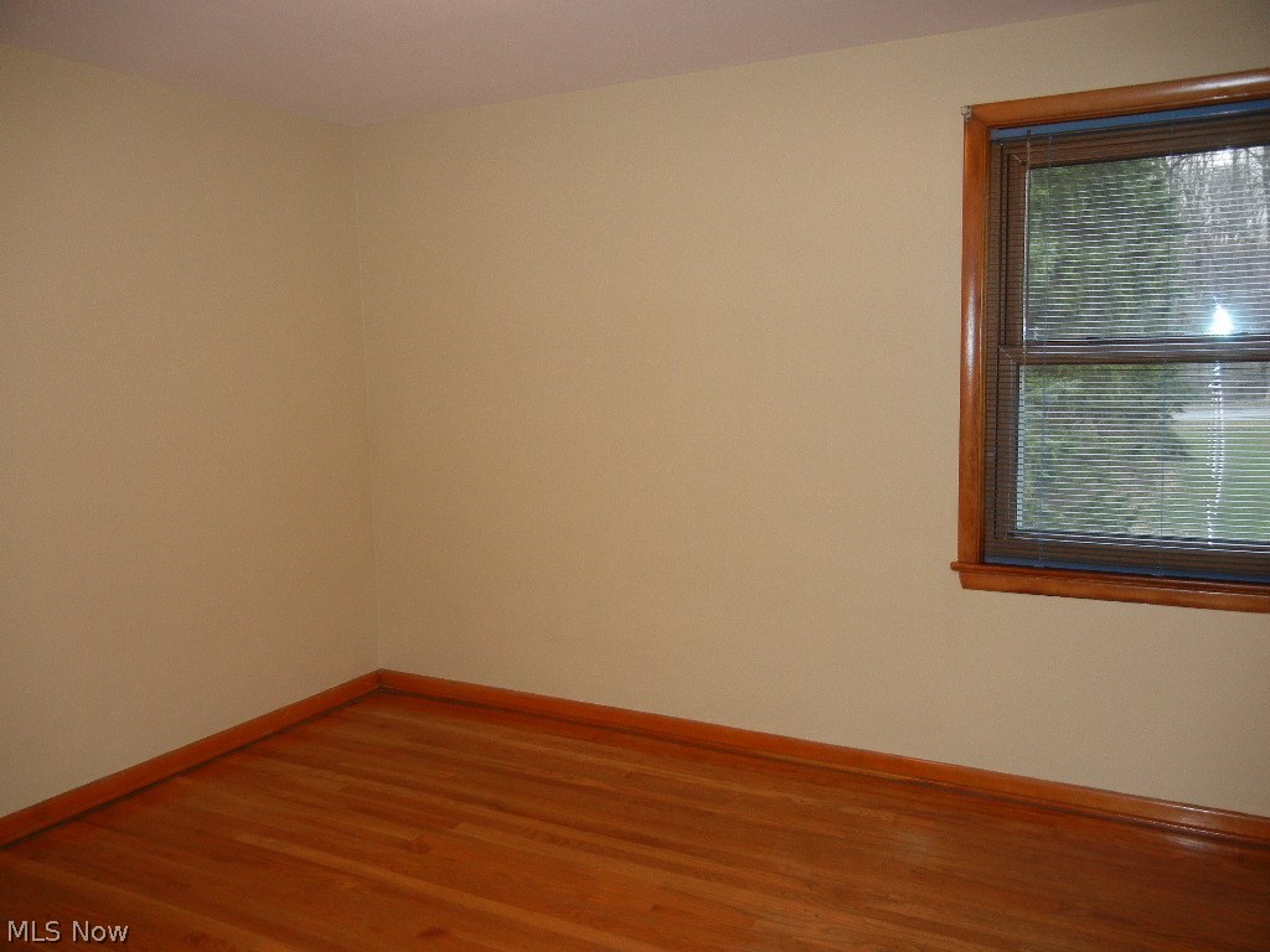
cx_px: 635
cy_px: 476
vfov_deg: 46.8
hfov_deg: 60.0
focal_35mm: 30
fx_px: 1101
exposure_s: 1/30
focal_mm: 5.4
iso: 200
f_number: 3.5
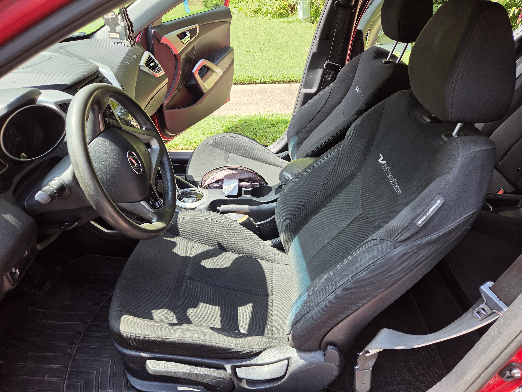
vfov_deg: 58.9
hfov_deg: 73.9
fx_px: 347
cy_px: 196
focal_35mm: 23
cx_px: 261
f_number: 1.8
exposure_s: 1/834
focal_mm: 5.4
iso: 80
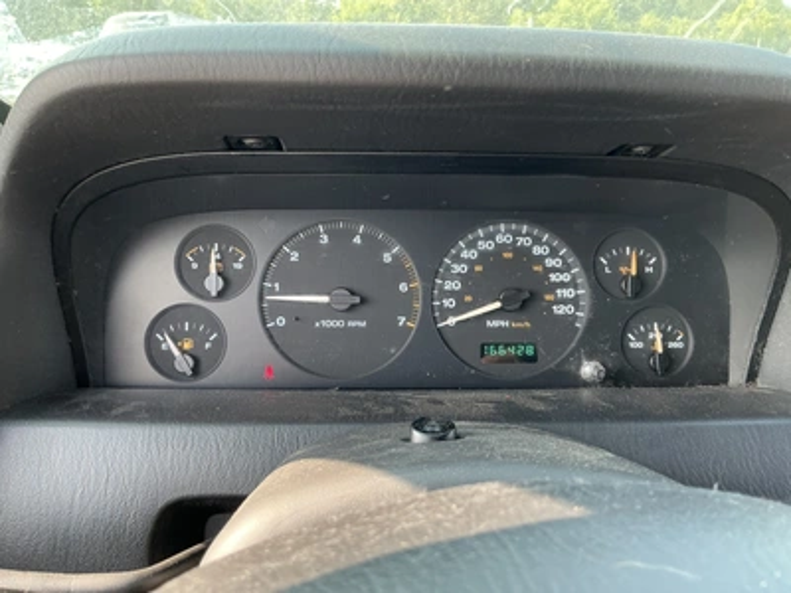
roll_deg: +0.6
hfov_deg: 63.4
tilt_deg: -19.4
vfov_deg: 49.7
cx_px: 396
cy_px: 296
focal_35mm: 28
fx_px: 640
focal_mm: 3
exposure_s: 1/122
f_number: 1.8
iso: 50
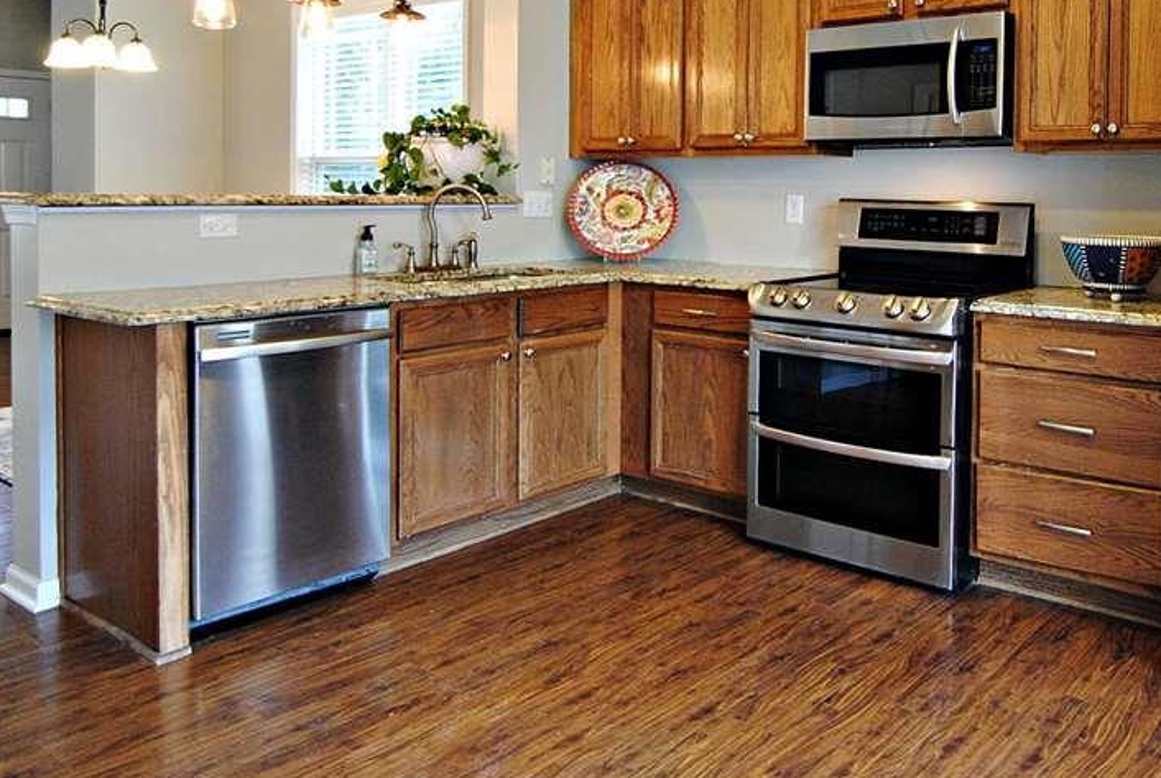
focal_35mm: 30
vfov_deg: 42.7
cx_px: 720
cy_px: 211
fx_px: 966
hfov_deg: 61.2
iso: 360
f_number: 2.8
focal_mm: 11
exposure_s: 1/30
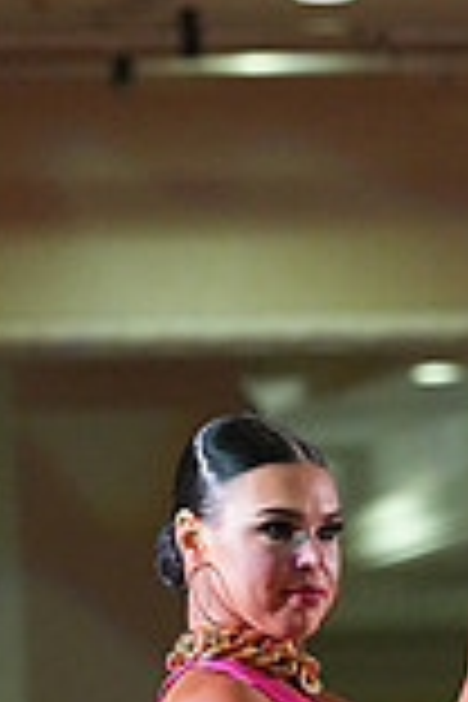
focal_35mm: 620
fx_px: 12089
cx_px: 623
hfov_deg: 2.2
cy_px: 1102
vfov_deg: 3.3
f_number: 5
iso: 8000
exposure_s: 1/400
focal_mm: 167
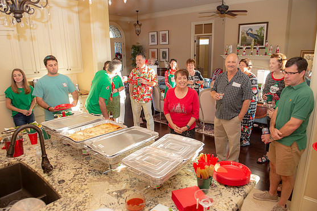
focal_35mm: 25
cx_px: 156
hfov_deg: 71.5
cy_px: 107
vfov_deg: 51.3
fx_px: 220
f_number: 4
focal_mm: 24
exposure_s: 1/125
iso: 800
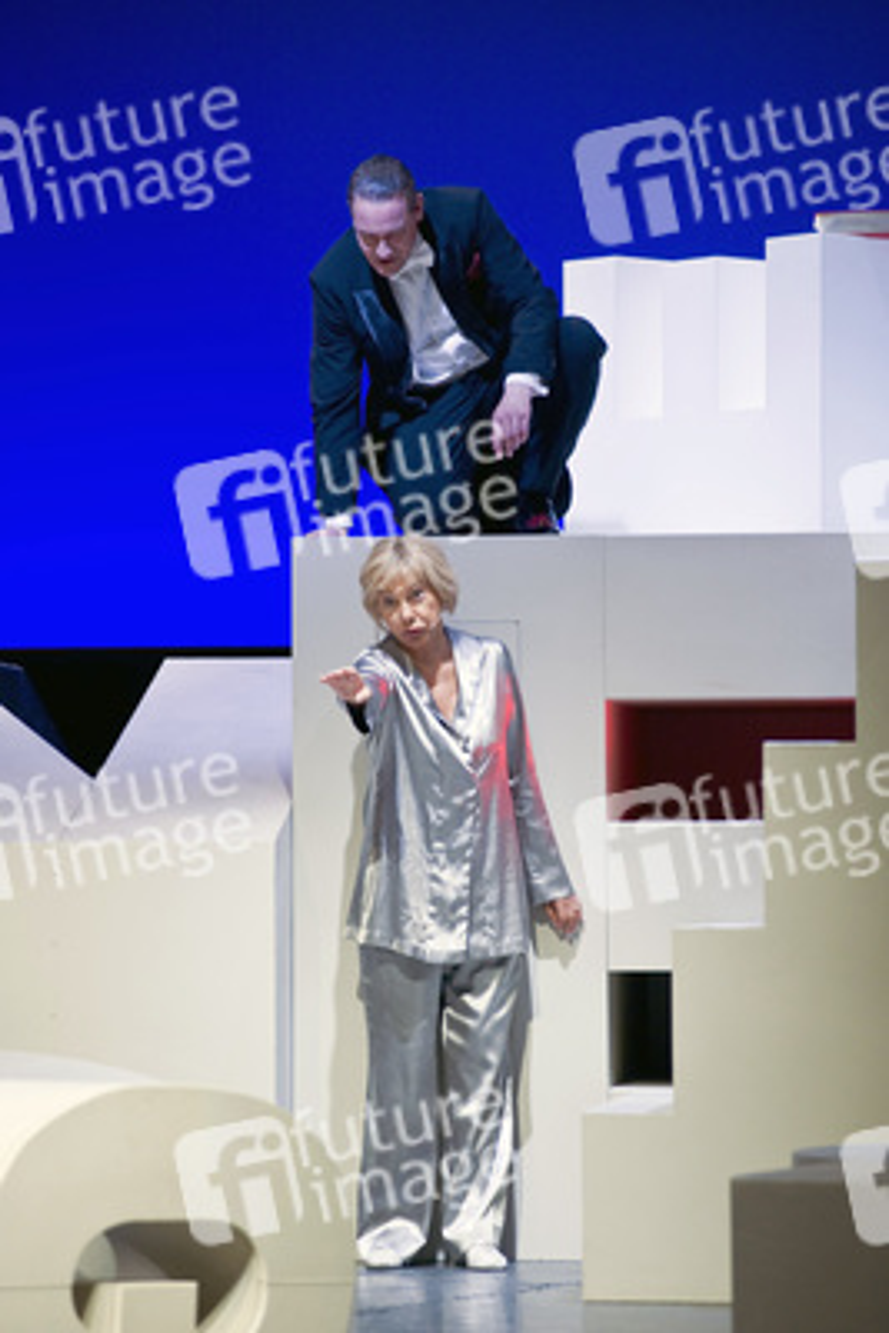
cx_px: 444
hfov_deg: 8.9
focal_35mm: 155
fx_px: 5736
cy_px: 666
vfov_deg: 13.2
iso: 1600
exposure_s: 1/100
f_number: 4
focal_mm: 155
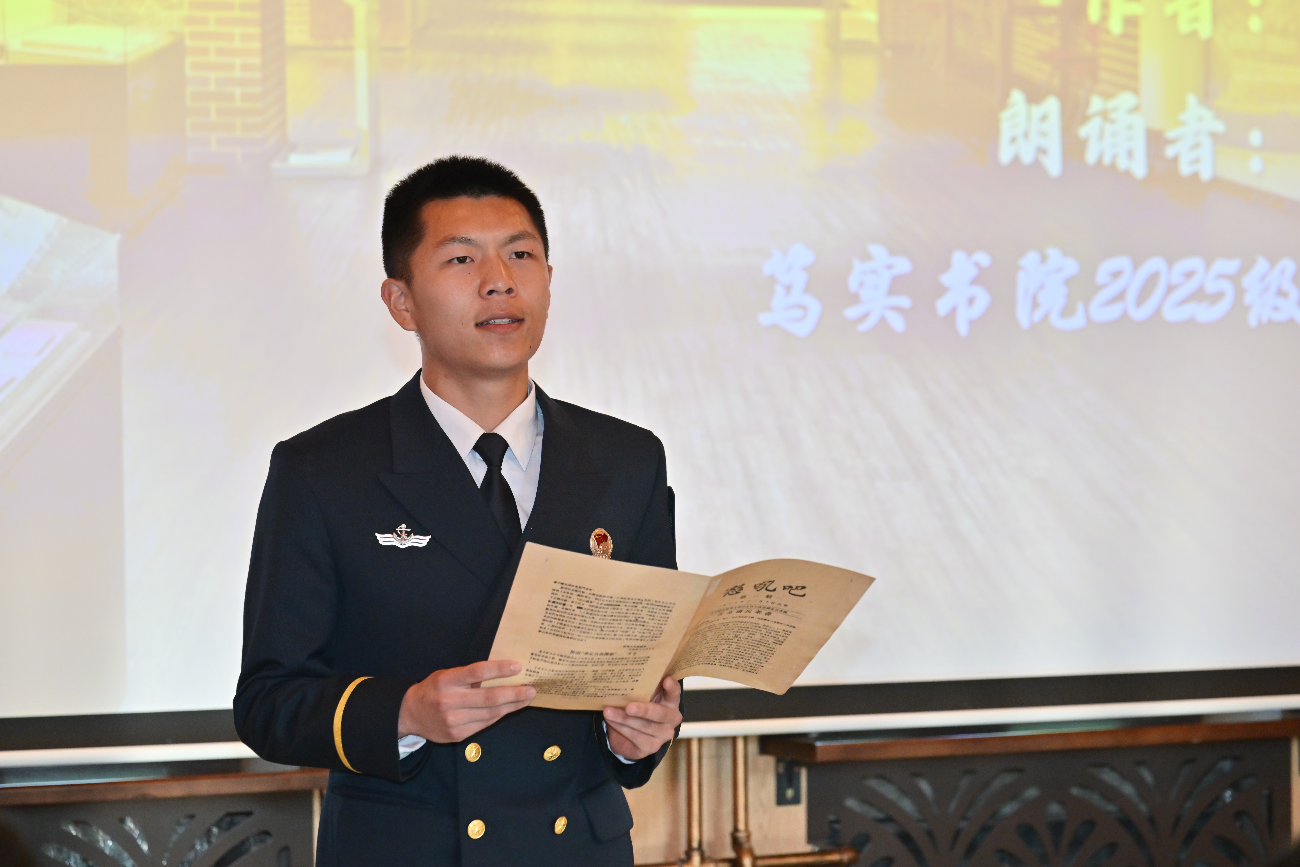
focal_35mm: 126
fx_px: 4550
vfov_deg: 10.9
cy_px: 434
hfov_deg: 16.3
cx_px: 650
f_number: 5
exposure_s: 1/160
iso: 2000
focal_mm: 126
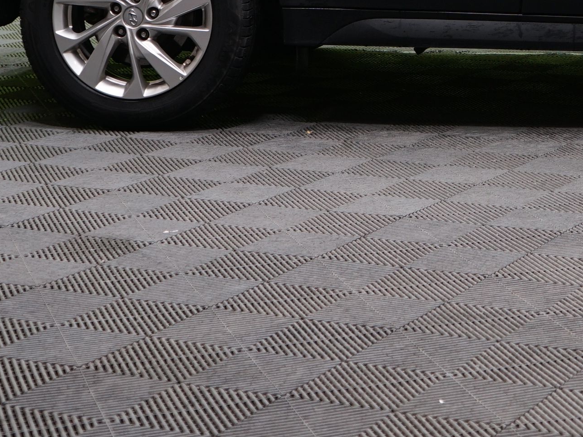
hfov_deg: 18.0
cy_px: -142
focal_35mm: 106
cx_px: 620
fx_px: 1785
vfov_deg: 13.4
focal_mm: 36
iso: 320
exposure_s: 1/30
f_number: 4.5
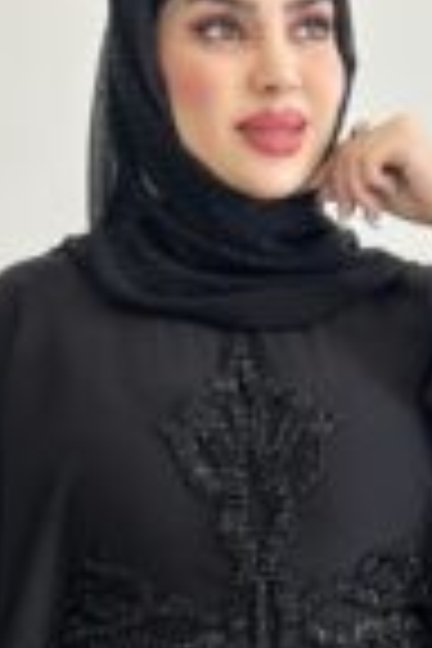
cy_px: 558
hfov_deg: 9.9
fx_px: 2502
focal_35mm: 139
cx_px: 256
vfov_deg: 14.6
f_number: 1.78
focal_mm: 6.86
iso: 160
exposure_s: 1/100
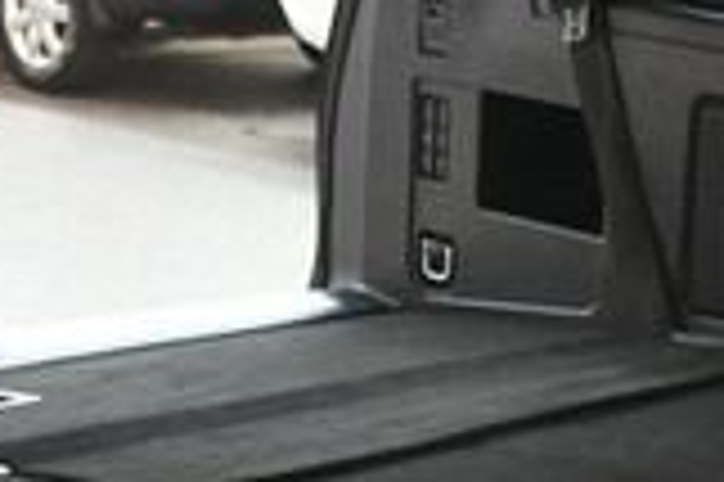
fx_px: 2391
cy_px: 626
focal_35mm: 119
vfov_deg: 11.2
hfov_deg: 17.0
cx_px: 652
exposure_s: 1/60
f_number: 3.5
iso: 4500
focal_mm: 20
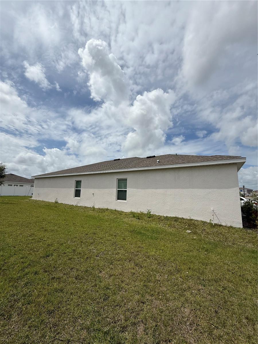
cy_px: 172
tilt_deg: +9.2
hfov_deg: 85.7
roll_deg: -1.8
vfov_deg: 102.1
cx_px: 129
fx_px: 139
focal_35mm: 14
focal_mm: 2.22
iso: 50
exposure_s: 1/6803
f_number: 2.2
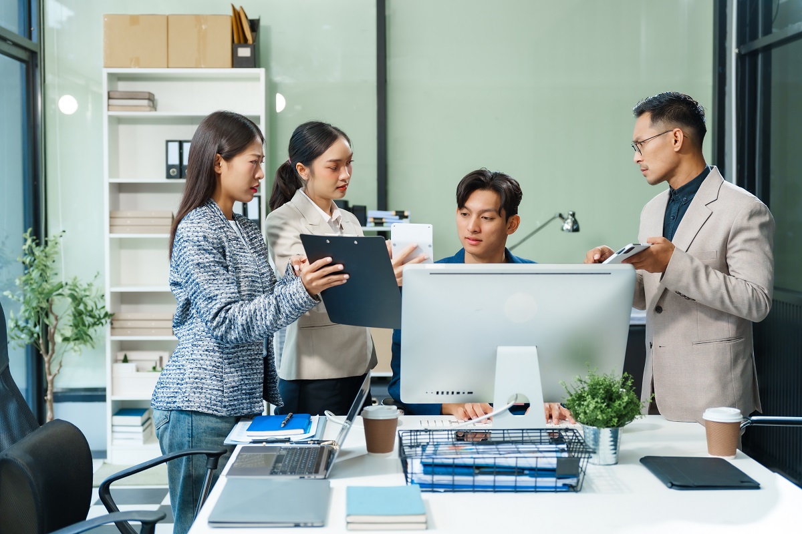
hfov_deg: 40.8
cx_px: 401
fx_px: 1078
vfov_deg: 27.9
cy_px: 267
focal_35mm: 48
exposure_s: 1/100
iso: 400
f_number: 2.8
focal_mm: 48.4
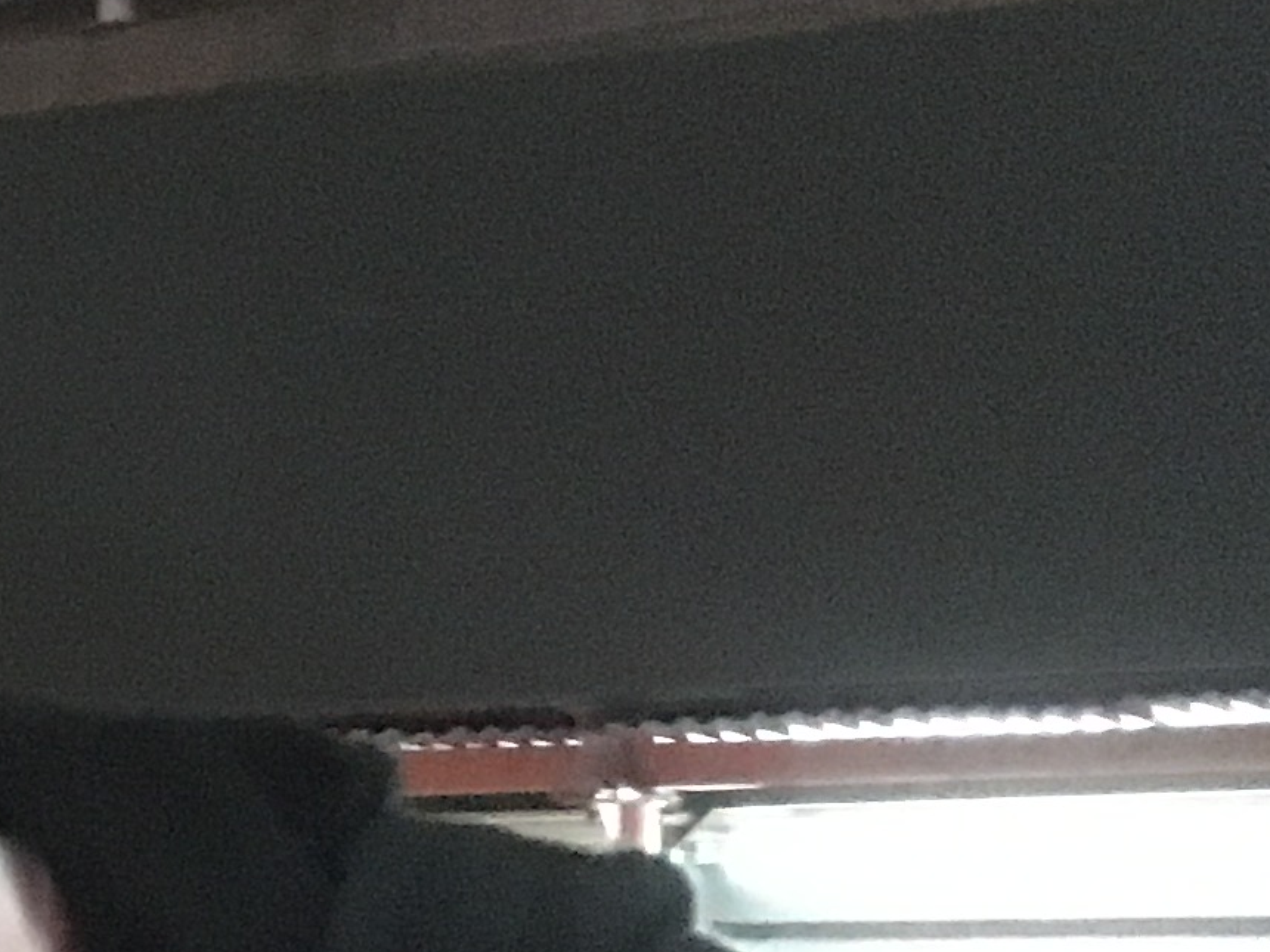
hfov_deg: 12.4
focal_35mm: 136
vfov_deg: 10.8
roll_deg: -0.6
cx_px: -1452
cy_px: 866
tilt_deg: +3.5
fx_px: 4990
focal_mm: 4.15
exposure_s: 1/15
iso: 1000
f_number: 2.2
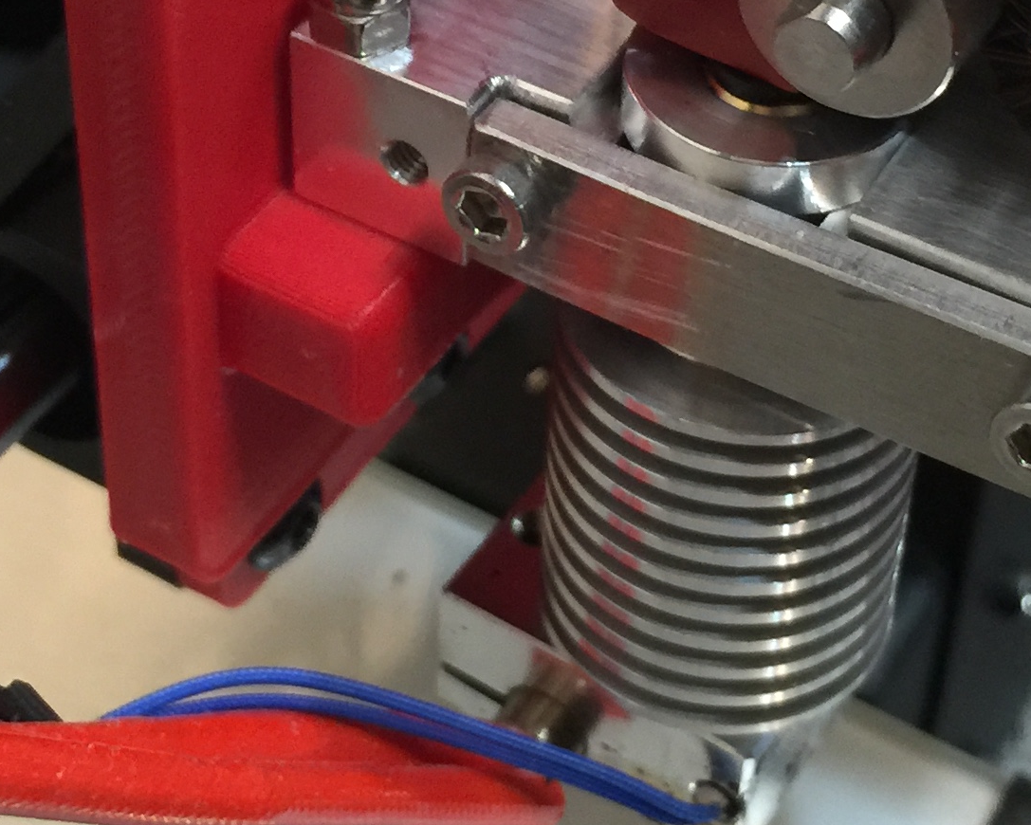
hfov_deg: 22.5
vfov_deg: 17.8
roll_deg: -4.3
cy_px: 66
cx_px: 611
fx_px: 2594
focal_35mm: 85
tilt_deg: -40.0
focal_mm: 4.15
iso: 125
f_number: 2.2
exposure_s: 1/8
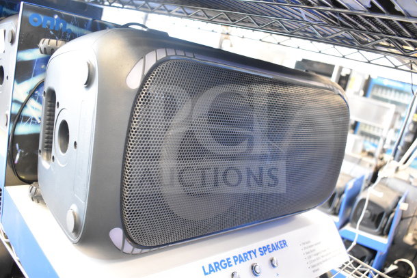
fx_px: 348
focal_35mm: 30
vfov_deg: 43.6
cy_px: 139
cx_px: 208
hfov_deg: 61.9
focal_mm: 20
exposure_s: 1/30
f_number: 3.8
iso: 4500
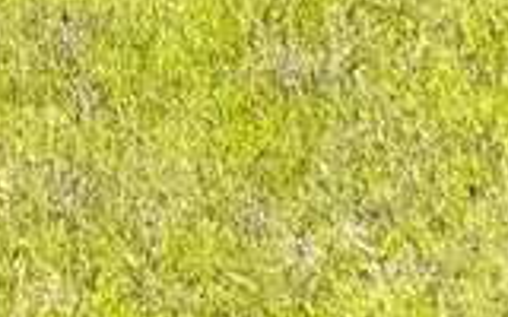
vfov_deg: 7.3
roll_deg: +2.5
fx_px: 2257
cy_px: -590
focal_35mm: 163
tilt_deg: +5.5
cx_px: -1006
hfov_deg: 9.8
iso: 80
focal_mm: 6.76
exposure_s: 1/2110
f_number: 1.78
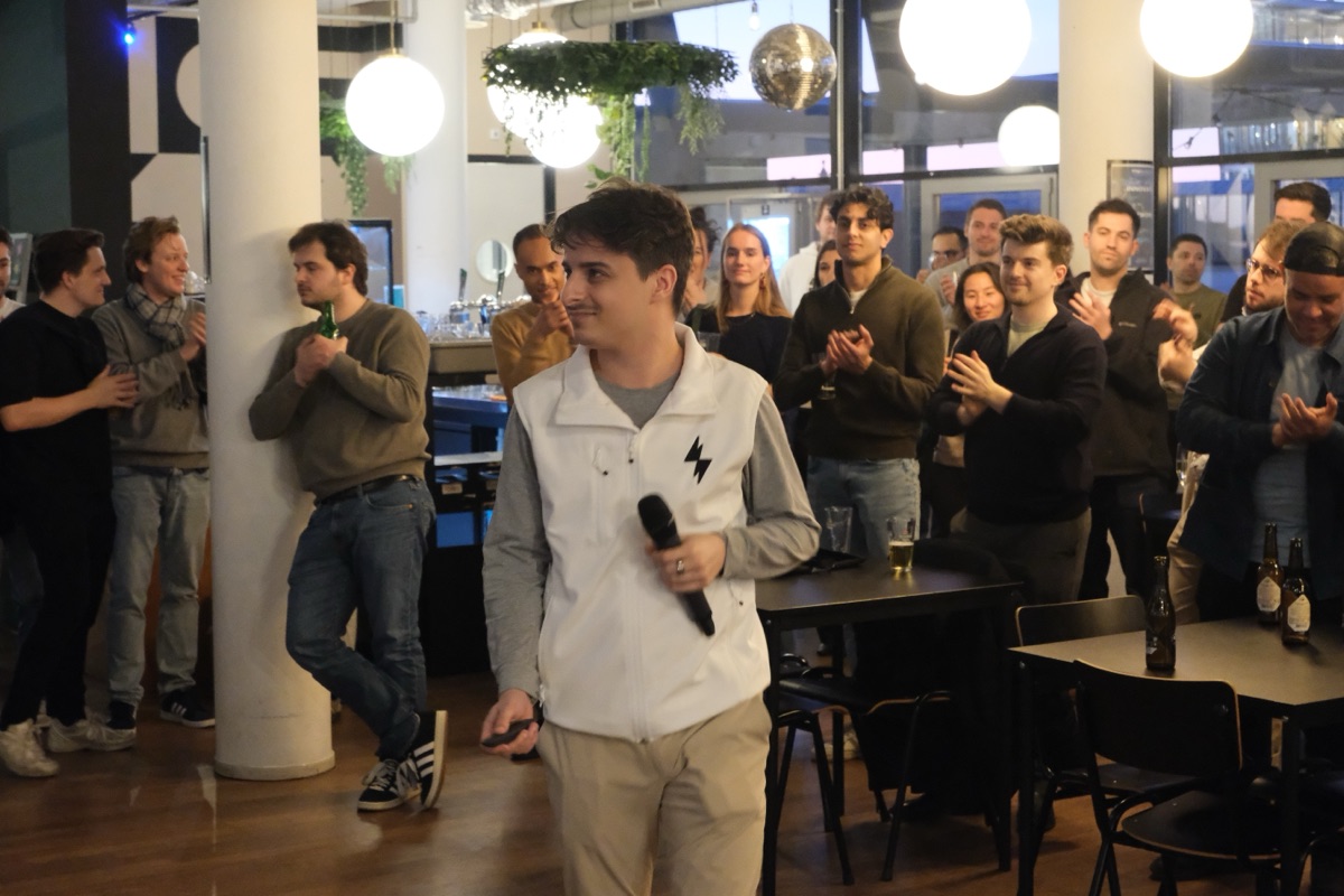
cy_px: 448
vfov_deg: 23.0
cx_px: 672
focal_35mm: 59
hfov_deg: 33.9
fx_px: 2202
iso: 12800
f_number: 5.6
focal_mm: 39.6
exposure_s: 1/28
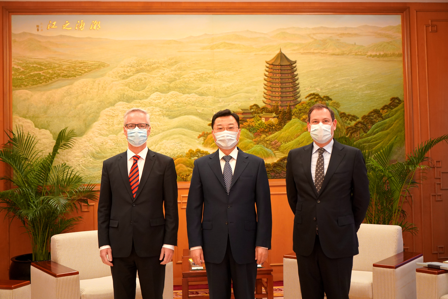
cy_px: 150
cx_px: 224
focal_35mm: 40
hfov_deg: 48.5
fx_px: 498
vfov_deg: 33.4
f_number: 4
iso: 2500
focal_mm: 40
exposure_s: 1/160
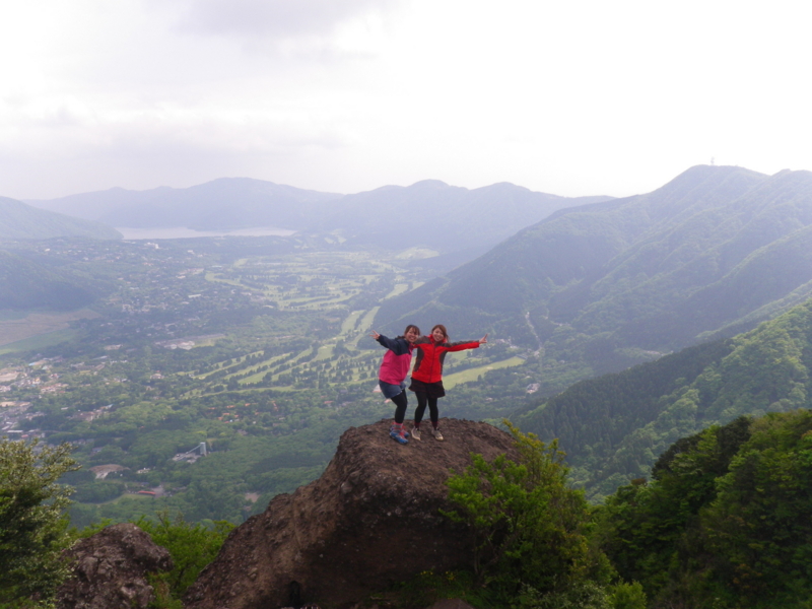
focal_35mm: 35
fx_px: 821
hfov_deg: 52.6
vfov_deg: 40.7
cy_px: 304
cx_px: 406
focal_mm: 6.2
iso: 64
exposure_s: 1/160
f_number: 6.3
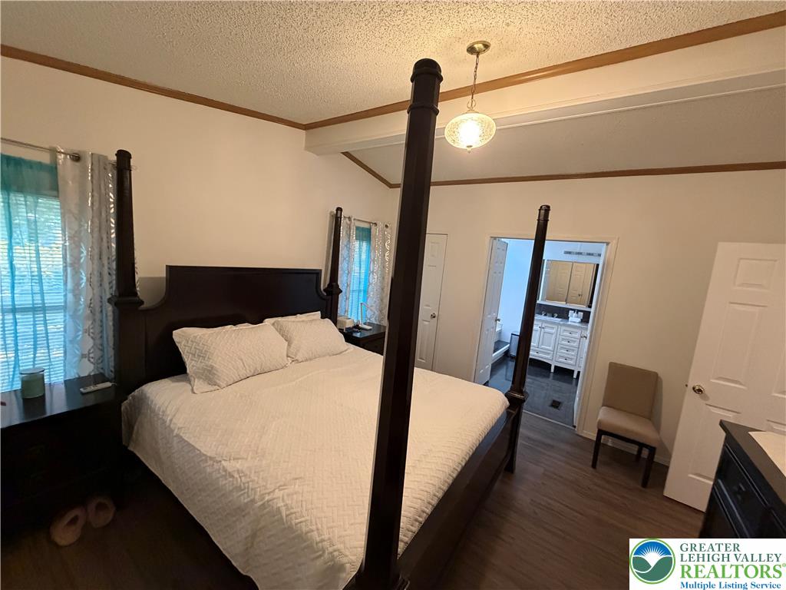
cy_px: 295
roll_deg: -5.1
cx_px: 393
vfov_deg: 85.7
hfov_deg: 102.1
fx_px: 318
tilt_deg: -7.3
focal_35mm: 14
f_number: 2.2
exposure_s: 1/60
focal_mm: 2.22
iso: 640
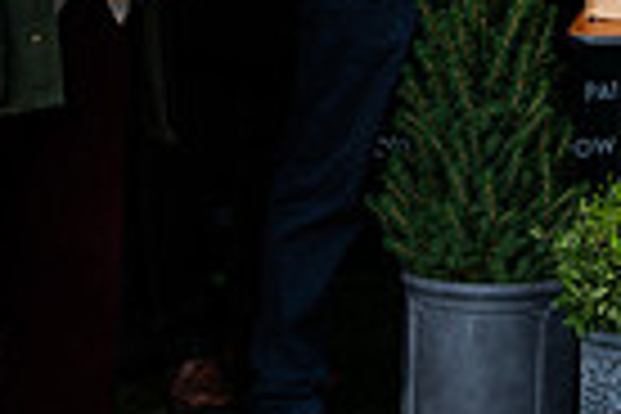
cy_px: -418
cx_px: 1148
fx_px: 3122
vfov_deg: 7.3
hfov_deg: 10.6
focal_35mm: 181
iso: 500
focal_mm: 43
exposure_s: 1/4000
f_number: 4
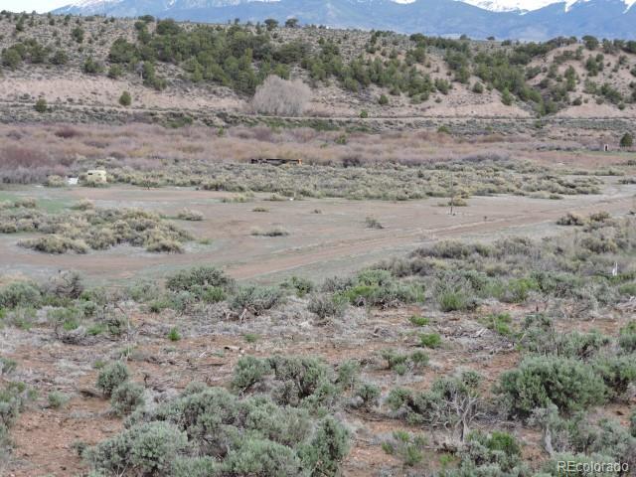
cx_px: 318
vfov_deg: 19.6
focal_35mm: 75
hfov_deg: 26.0
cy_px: 238
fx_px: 1378
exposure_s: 1/400
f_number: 3.9
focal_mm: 13.4
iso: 100
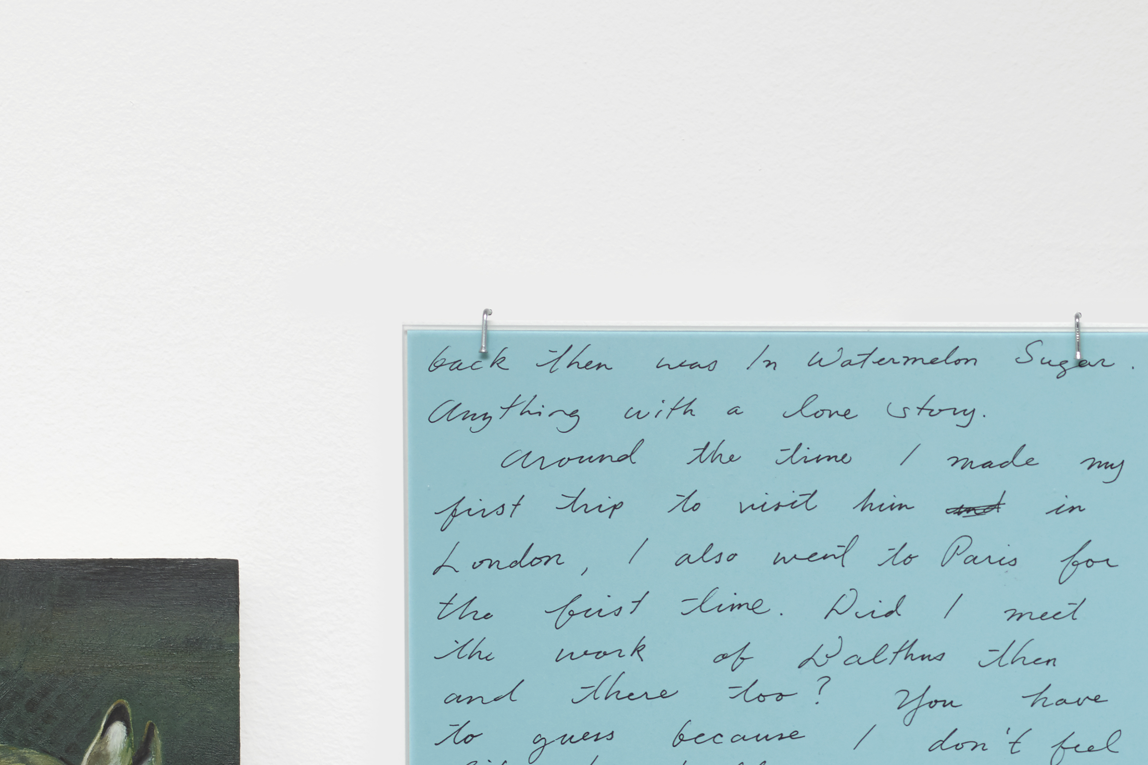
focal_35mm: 145
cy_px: 847
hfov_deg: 13.7
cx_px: -273
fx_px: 4623
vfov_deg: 9.4
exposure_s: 1/125
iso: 100
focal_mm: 55
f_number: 11
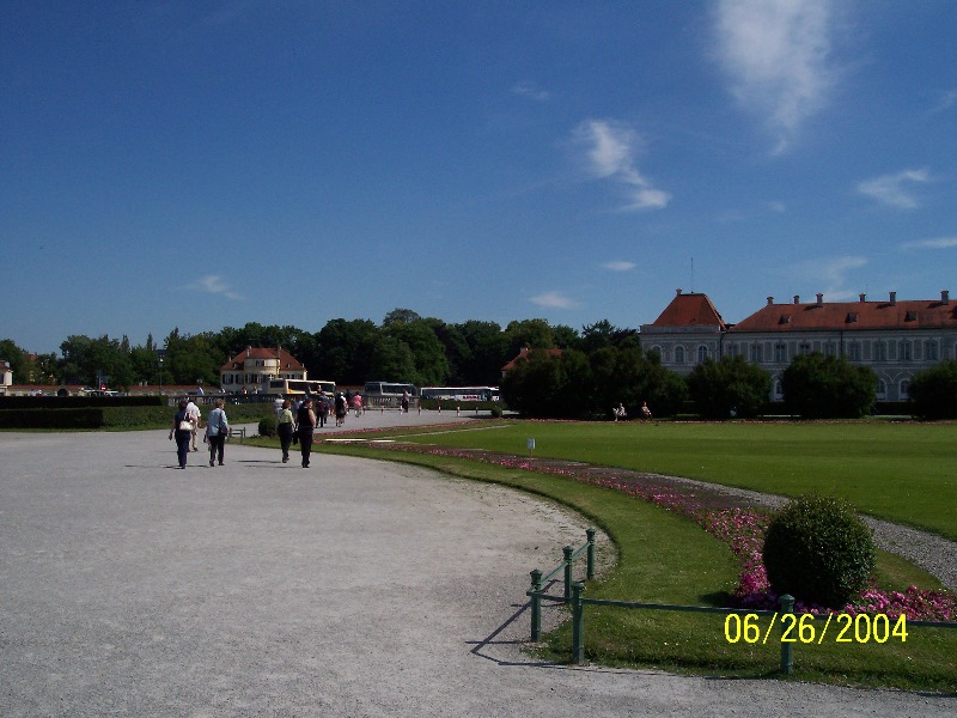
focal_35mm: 38
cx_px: 478
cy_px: 359
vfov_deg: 37.7
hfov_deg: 49.0
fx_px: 1051
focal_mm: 8
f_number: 4.8
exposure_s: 1/1000
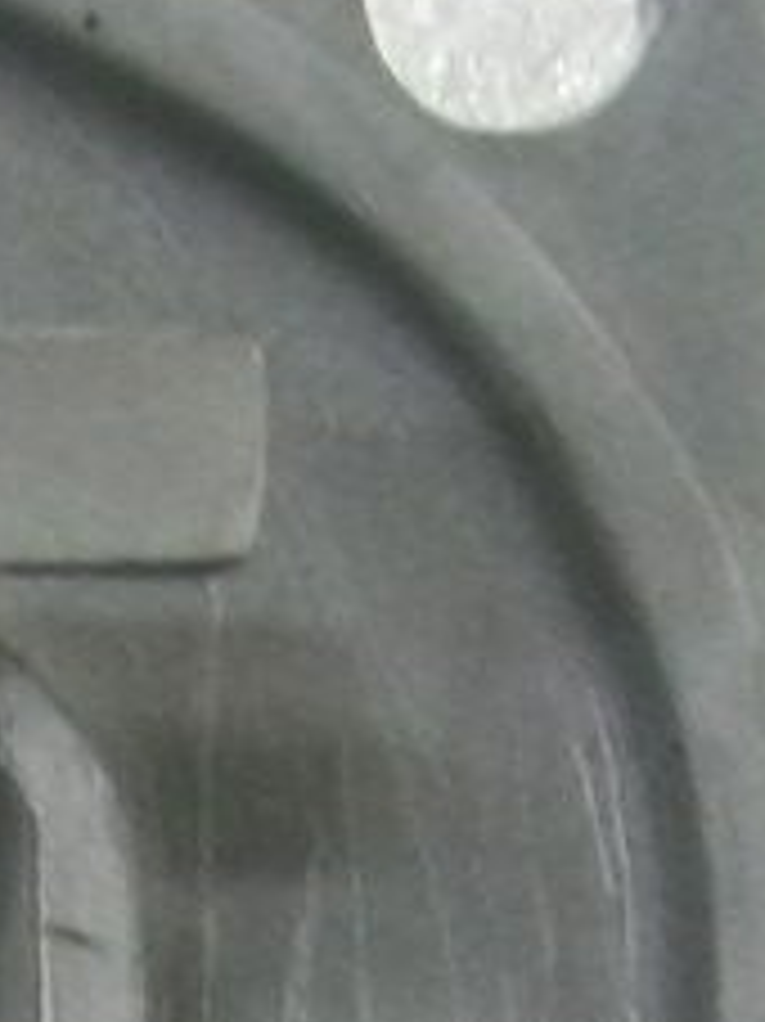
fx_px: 5663
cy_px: 2314
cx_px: -486
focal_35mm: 192
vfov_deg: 9.4
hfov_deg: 7.6
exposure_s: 1/13
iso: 160
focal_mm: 6.1
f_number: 2.7
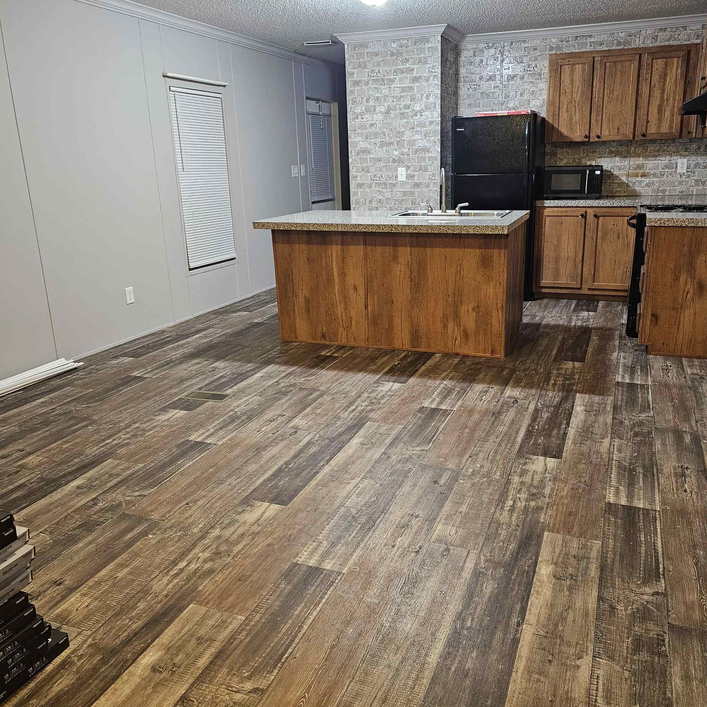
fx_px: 647
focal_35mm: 28
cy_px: 346
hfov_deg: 57.1
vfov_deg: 57.3
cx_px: 405
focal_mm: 6.3
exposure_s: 1/40
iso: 500
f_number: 1.7
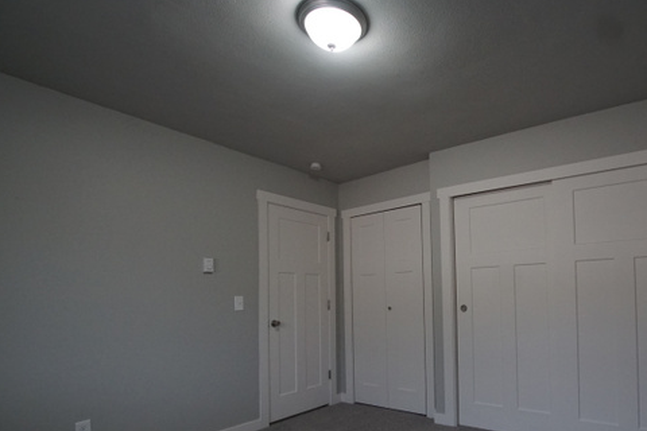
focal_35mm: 20
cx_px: 403
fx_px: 359
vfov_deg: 60.8
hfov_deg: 82.4
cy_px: 279
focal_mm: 10
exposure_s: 1/160
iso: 1600
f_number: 4
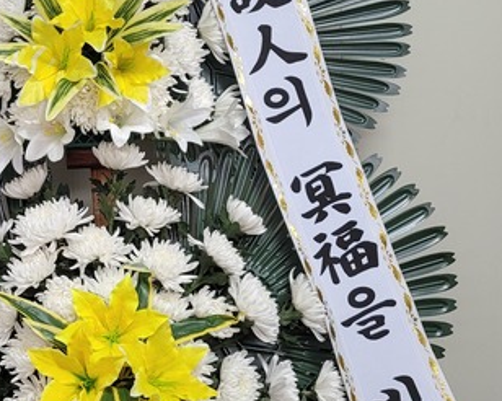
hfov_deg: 28.2
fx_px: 980
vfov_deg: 23.1
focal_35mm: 66
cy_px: 187
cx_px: 103
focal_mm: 5.4
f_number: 1.8
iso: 160
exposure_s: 1/120
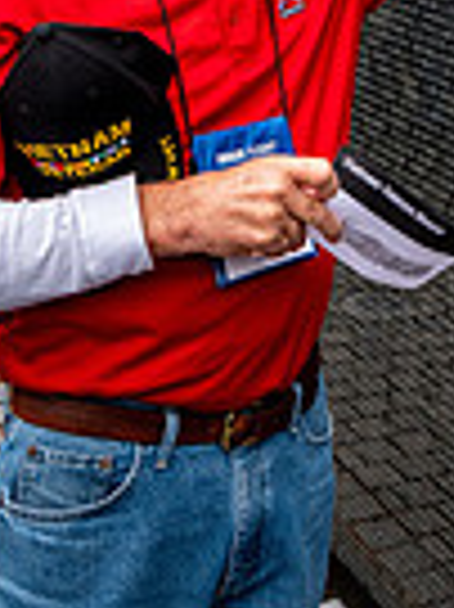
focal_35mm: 77
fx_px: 1349
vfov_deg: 23.5
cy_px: -90
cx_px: 506
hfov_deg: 18.4
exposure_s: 1/640
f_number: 8
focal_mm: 24
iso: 640
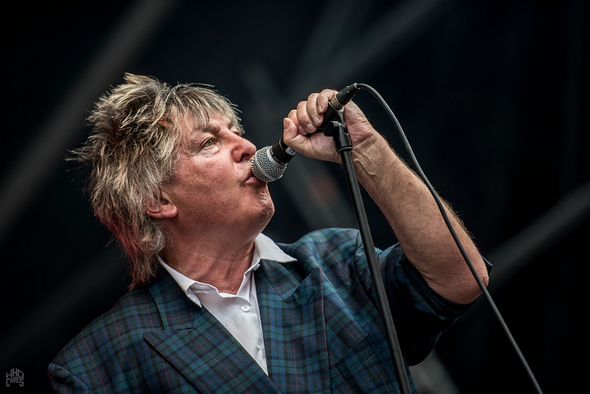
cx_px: 295
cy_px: 197
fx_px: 3280
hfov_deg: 10.3
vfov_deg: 6.9
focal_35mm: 200
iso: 160
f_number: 2.8
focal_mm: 200
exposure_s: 1/100
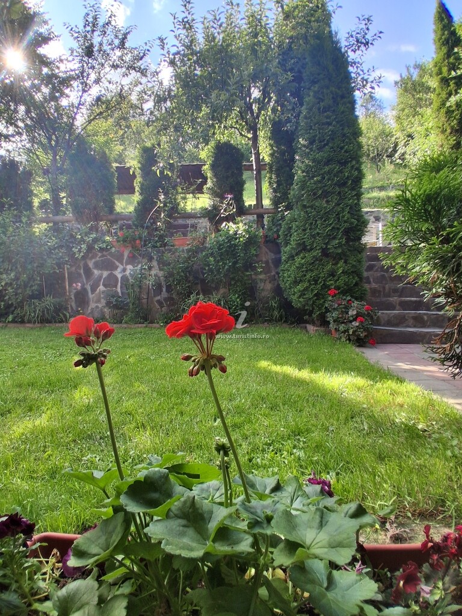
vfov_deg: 91.0
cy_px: 308
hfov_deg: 74.7
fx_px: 303
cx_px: 231
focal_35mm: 17
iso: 50
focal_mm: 1.4
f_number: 2.2
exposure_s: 1/214
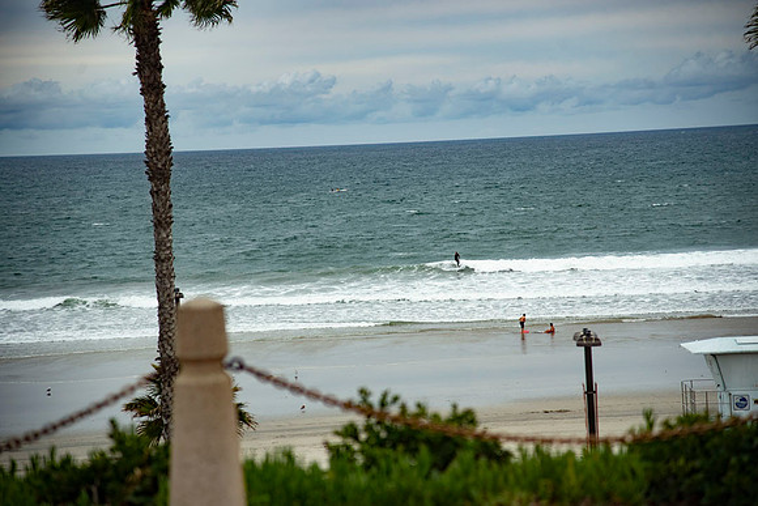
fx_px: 2359
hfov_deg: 18.3
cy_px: 253
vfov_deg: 12.2
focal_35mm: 112
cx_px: 379
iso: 400
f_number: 4
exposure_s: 1/1250
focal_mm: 112
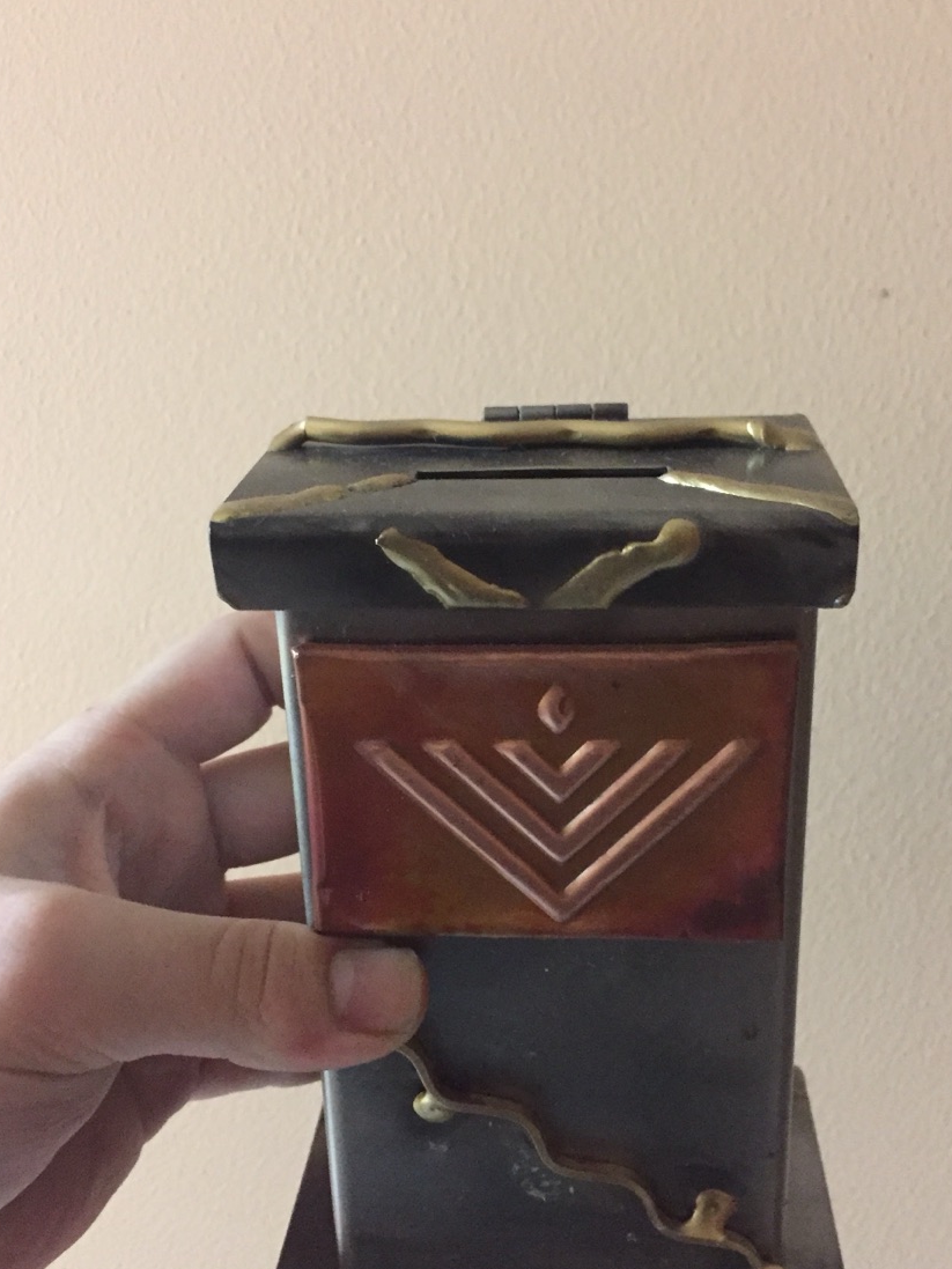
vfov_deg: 50.1
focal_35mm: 37
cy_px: 689
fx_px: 1356
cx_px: 521
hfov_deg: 38.6
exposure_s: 1/15
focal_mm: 4.15
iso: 400
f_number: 2.2
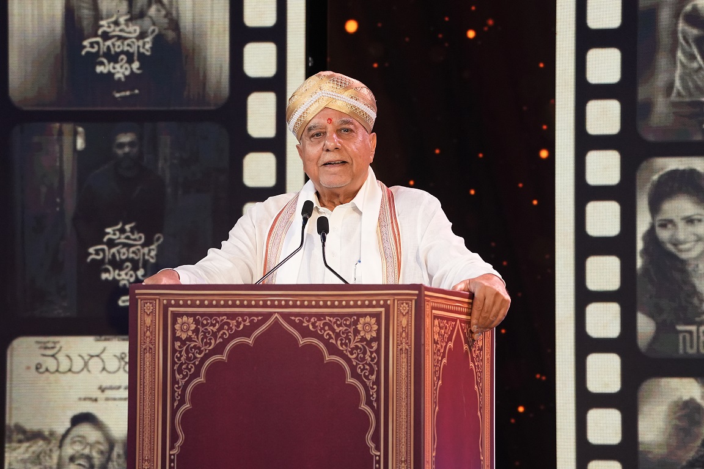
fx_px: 5866
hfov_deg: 6.9
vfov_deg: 4.6
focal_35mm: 300
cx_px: 352
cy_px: 234
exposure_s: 1/160
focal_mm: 200
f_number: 5
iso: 2000
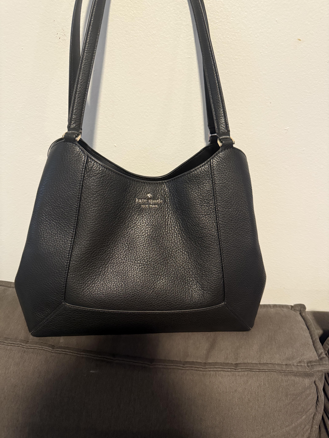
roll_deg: -2.8
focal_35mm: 24
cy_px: 219
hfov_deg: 56.8
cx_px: 164
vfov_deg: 71.6
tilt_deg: -25.4
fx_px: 304
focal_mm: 6.76
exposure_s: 1/60
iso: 500
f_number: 1.78
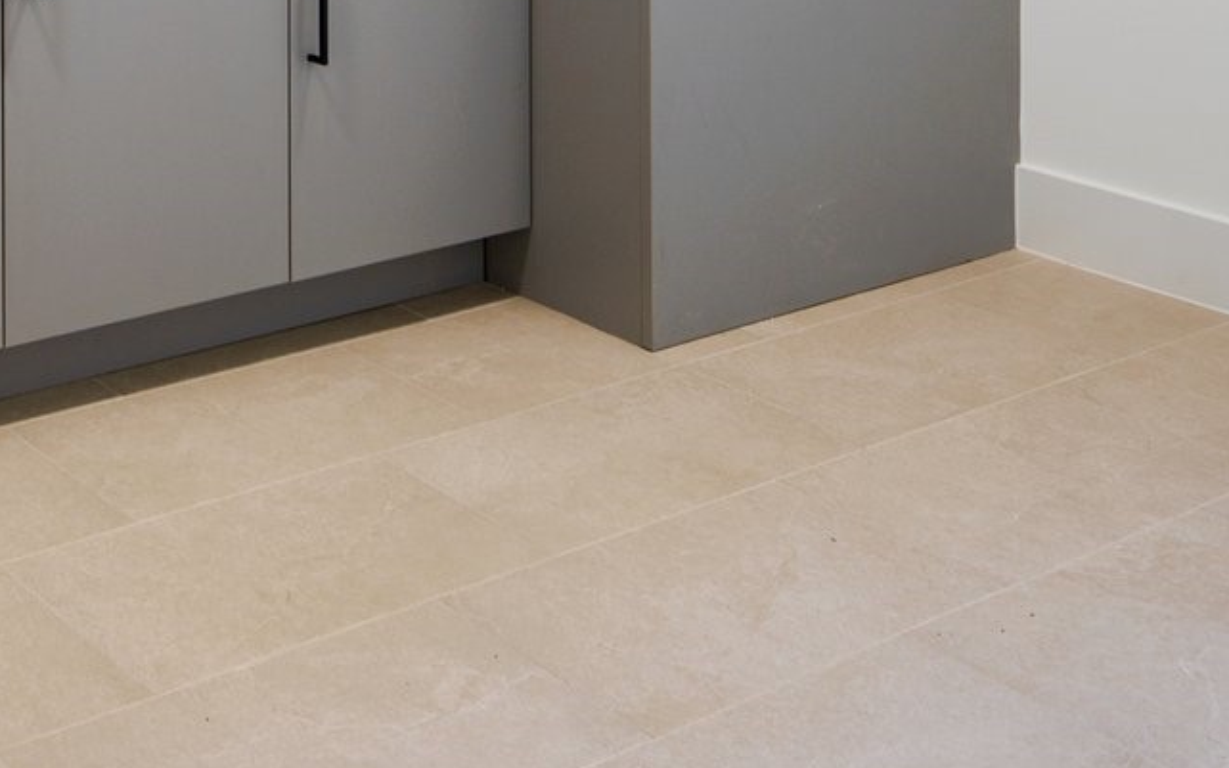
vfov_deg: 20.5
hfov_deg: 33.5
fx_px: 1741
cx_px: -144
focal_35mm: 52
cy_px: -449
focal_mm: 16
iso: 160
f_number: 4
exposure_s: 1/10
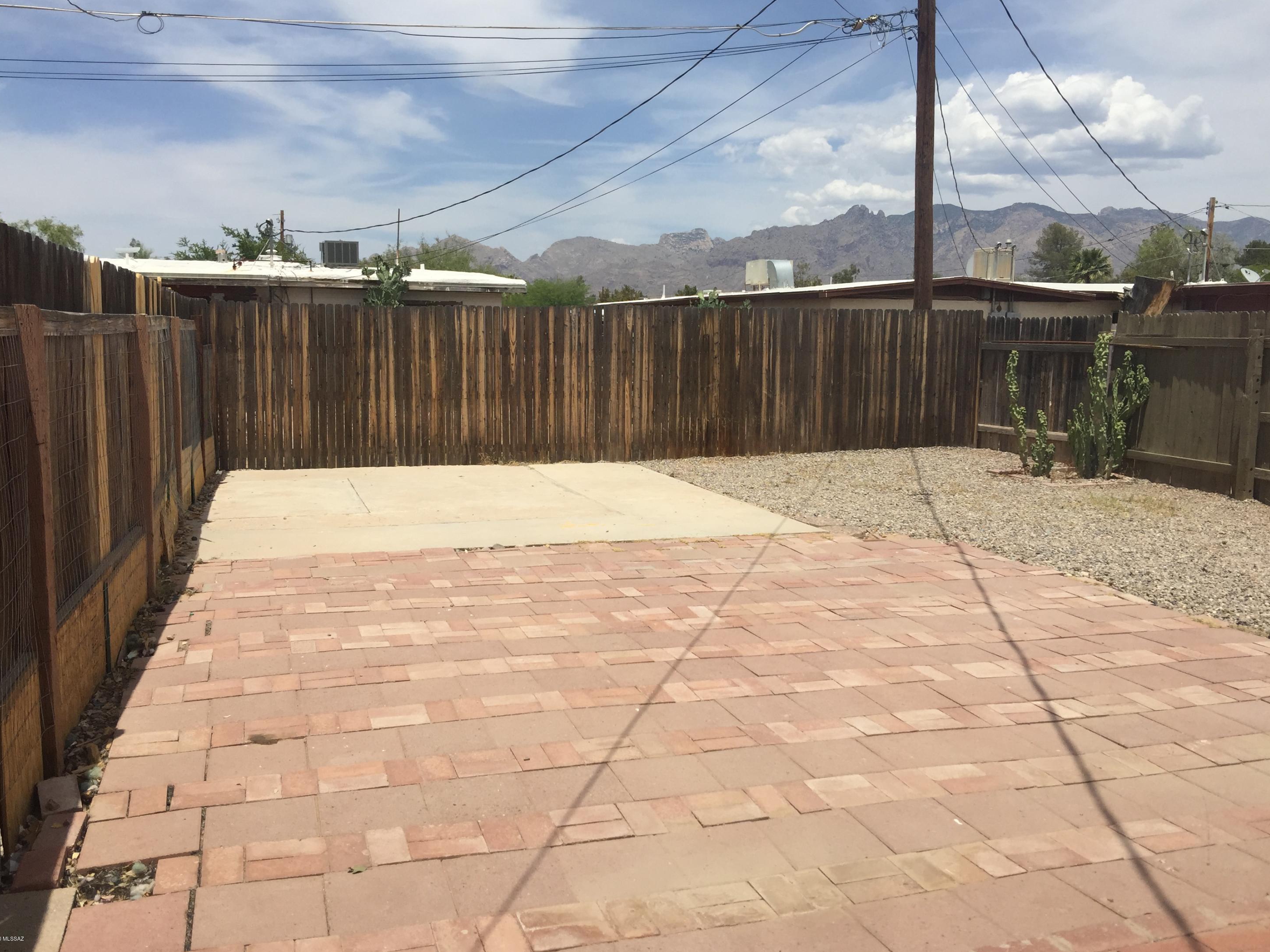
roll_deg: -1.1
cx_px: 639
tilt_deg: -8.3
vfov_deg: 46.8
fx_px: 1101
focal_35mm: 30
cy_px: 477
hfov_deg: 60.0
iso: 32
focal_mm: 4.15
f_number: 2.2
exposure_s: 1/3300
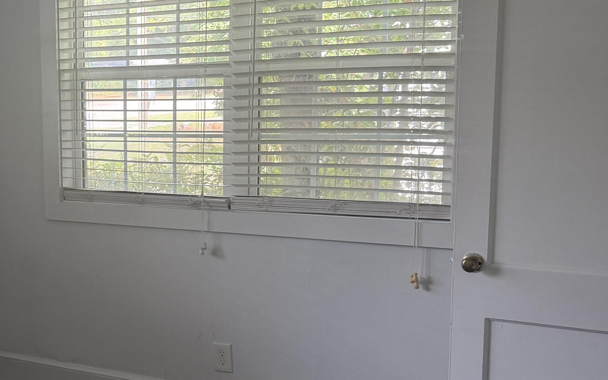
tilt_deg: -7.1
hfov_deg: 32.7
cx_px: -1
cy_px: 205
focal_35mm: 57
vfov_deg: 22.7
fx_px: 945
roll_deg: +2.7
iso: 125
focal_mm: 6.76
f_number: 1.78
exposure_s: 1/121
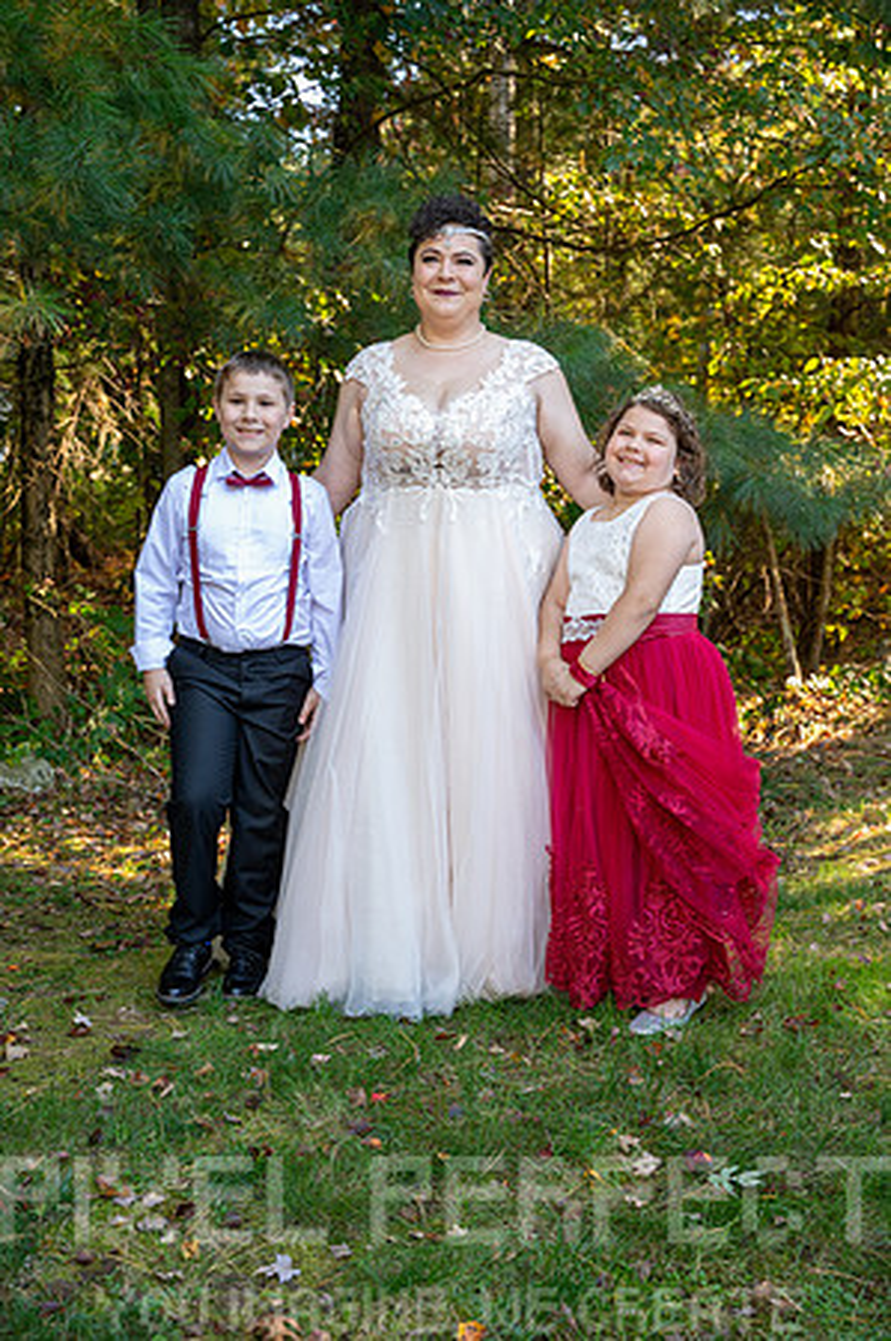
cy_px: 670
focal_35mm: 44
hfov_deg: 30.4
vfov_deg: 44.5
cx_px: 446
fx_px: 1637
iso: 900
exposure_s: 1/200
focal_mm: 44
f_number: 4.5
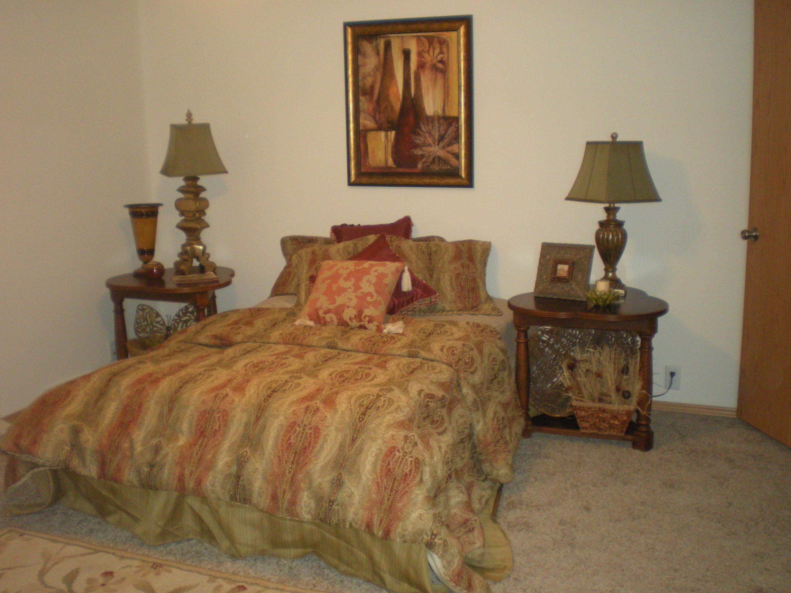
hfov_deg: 47.9
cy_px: 291
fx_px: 891
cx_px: 394
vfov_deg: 36.8
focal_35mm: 39
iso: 292
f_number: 3.1
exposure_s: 1/60
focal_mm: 6.3
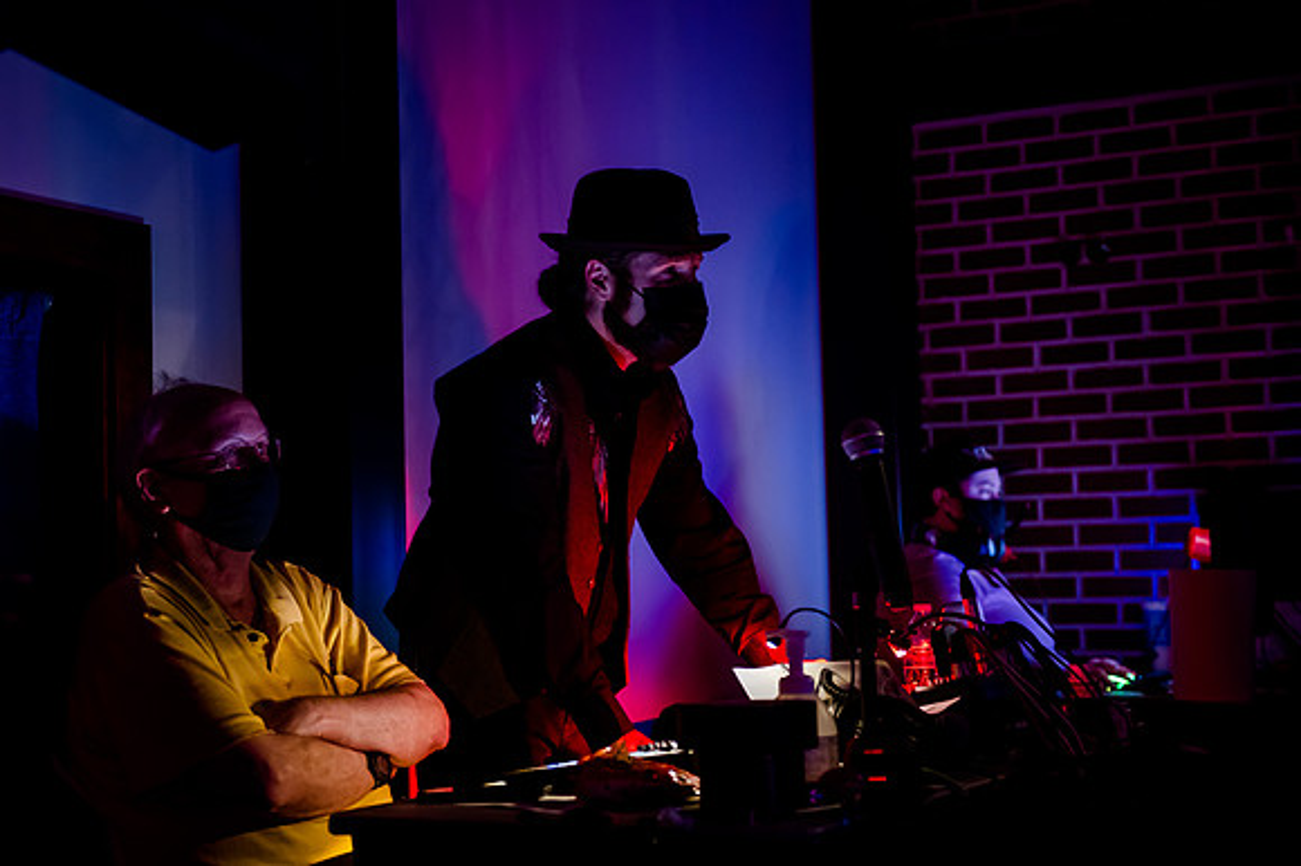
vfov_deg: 22.2
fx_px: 2209
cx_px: 600
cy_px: 407
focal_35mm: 61
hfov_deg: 32.8
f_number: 2.8
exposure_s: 1/13
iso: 3200
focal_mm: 56
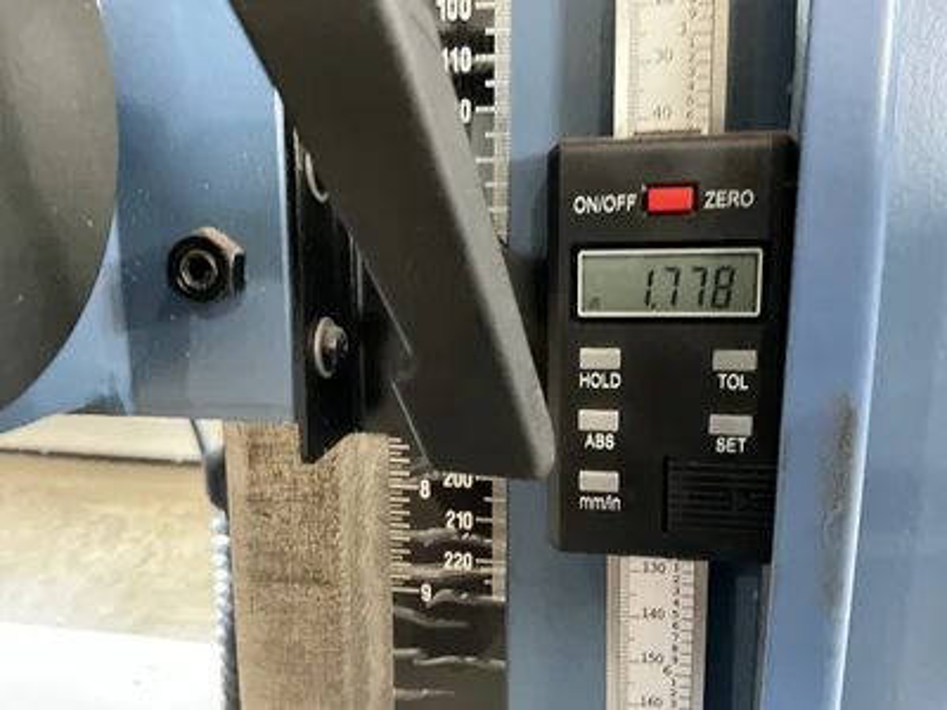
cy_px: 355
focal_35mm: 29
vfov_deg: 48.2
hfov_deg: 61.7
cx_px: 474
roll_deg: +0.0
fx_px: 793
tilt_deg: -12.0
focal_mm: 3
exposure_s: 1/37
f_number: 1.8
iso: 320
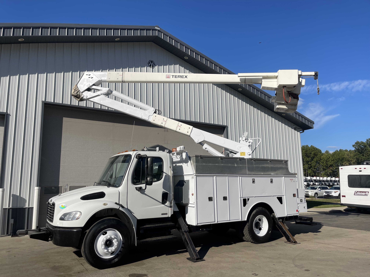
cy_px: 138
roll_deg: +0.7
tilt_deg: +8.3
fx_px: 267
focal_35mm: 25
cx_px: 185
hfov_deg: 69.4
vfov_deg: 54.9
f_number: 1.6
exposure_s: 1/6579
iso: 32
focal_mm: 5.1
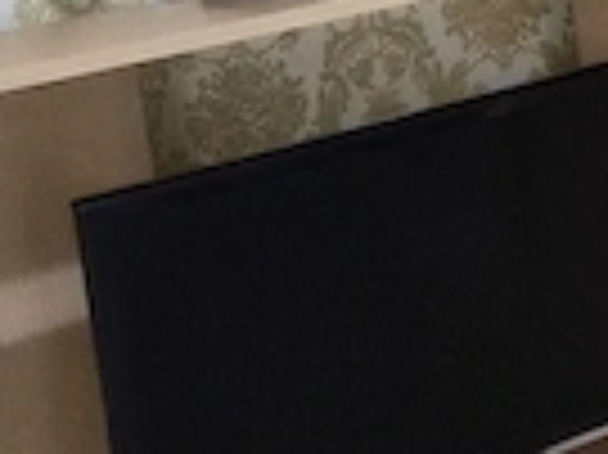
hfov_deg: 9.2
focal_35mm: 171
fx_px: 3001
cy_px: -139
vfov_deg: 8.5
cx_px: 1829
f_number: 1.8
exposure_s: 1/100
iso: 1000
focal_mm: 5.4
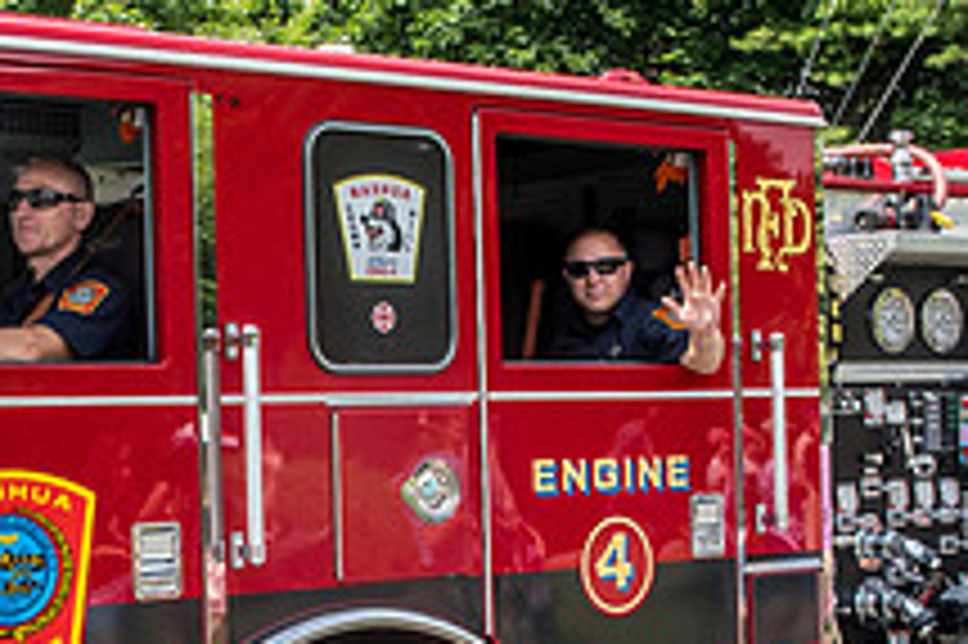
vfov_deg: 16.7
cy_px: 502
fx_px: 2176
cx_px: 320
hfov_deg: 24.9
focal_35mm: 81
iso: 200
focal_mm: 20
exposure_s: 1/125
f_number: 13
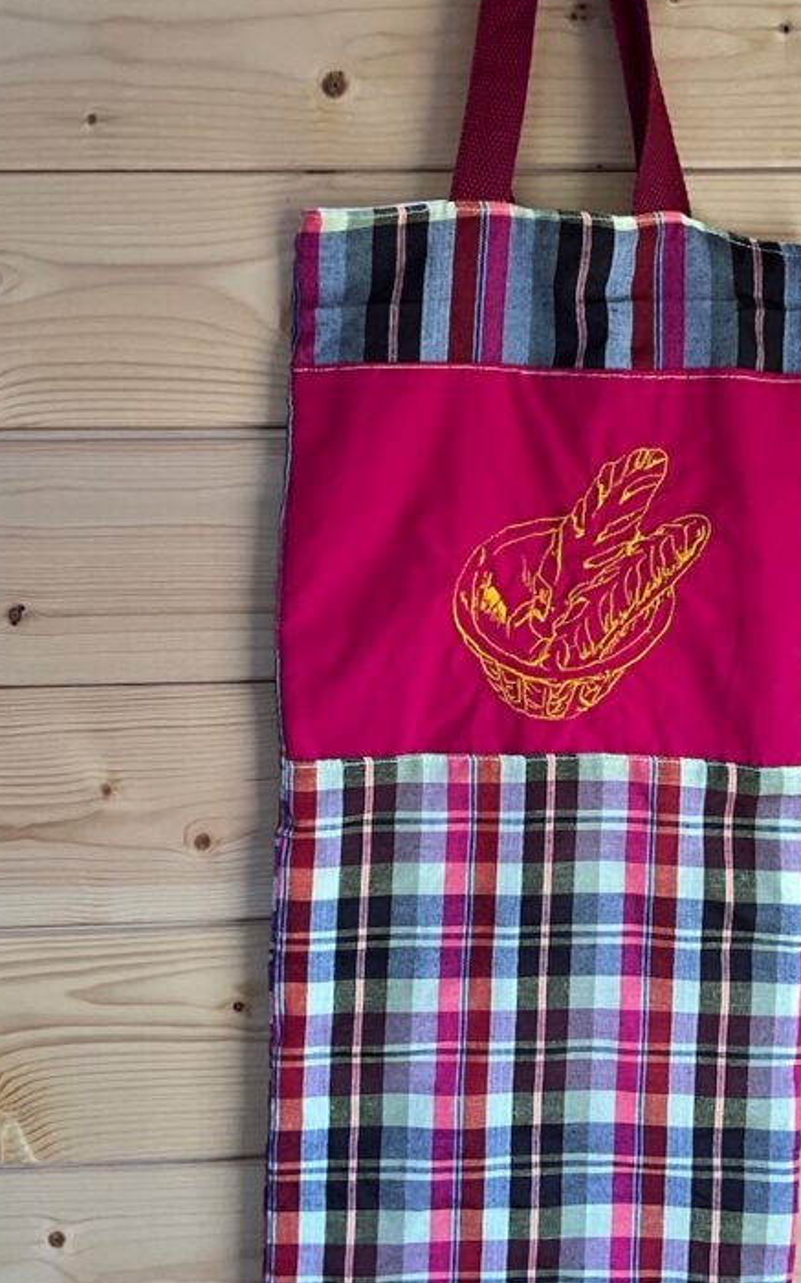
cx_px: 563
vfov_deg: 44.4
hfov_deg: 28.3
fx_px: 1573
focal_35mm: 45
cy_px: 662
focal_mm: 3
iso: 32
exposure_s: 1/100
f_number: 1.8
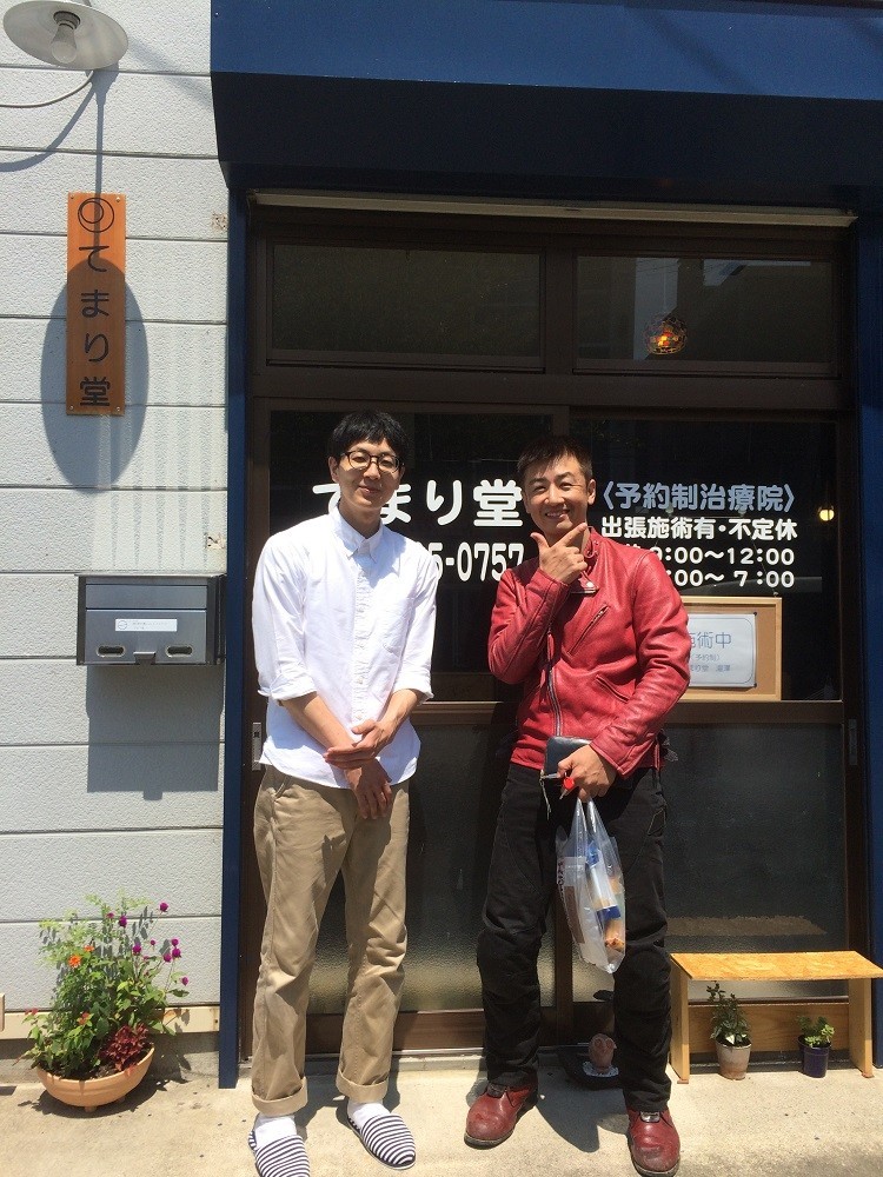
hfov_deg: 48.2
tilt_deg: +3.1
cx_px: 442
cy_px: 588
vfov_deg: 61.7
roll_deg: +0.7
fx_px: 986
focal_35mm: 29
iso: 32
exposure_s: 1/2283
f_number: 2.2
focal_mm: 4.15
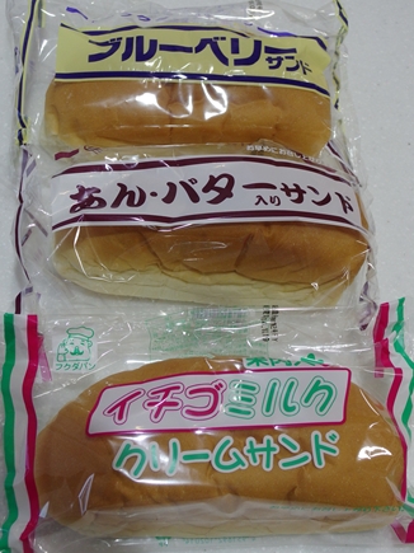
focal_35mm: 46
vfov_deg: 41.2
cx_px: 207
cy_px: 276
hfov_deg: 31.5
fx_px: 734
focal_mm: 9.8
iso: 250
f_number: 2.8
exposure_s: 1/60
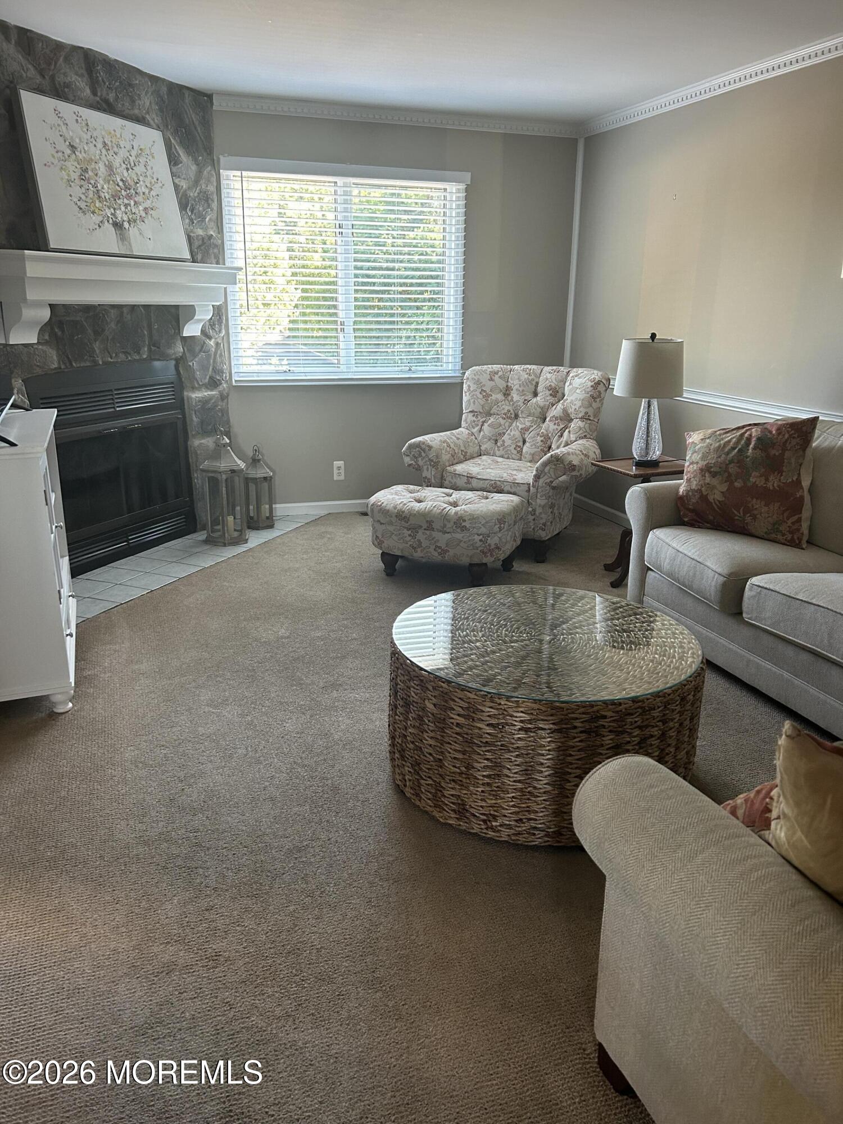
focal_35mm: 26
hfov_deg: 53.1
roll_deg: -0.4
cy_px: 562
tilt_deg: -16.5
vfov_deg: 67.3
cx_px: 422
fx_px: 844
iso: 200
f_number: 1.5
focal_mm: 5.7
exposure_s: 1/60
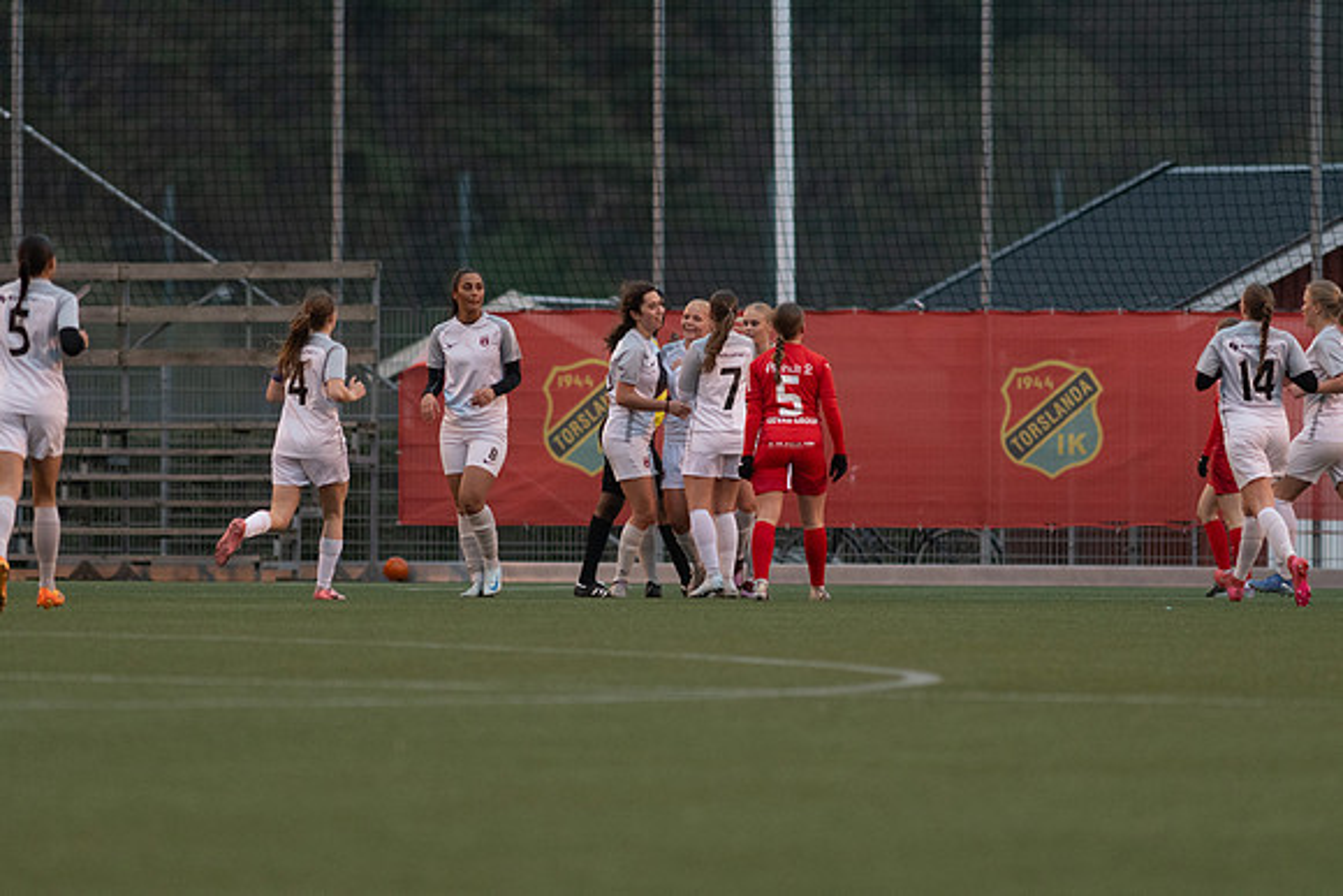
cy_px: 448
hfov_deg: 4.6
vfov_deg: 3.1
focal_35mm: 450
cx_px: 672
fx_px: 16791
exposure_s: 1/1000
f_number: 3.2
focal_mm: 300
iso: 1800
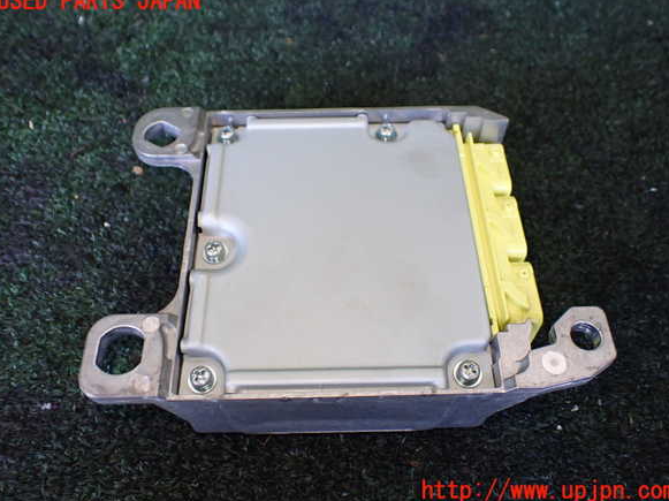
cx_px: 336
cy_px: 246
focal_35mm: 31
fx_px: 599
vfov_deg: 45.4
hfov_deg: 58.4
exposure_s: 1/125
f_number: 2.3
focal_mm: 5.4
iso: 400
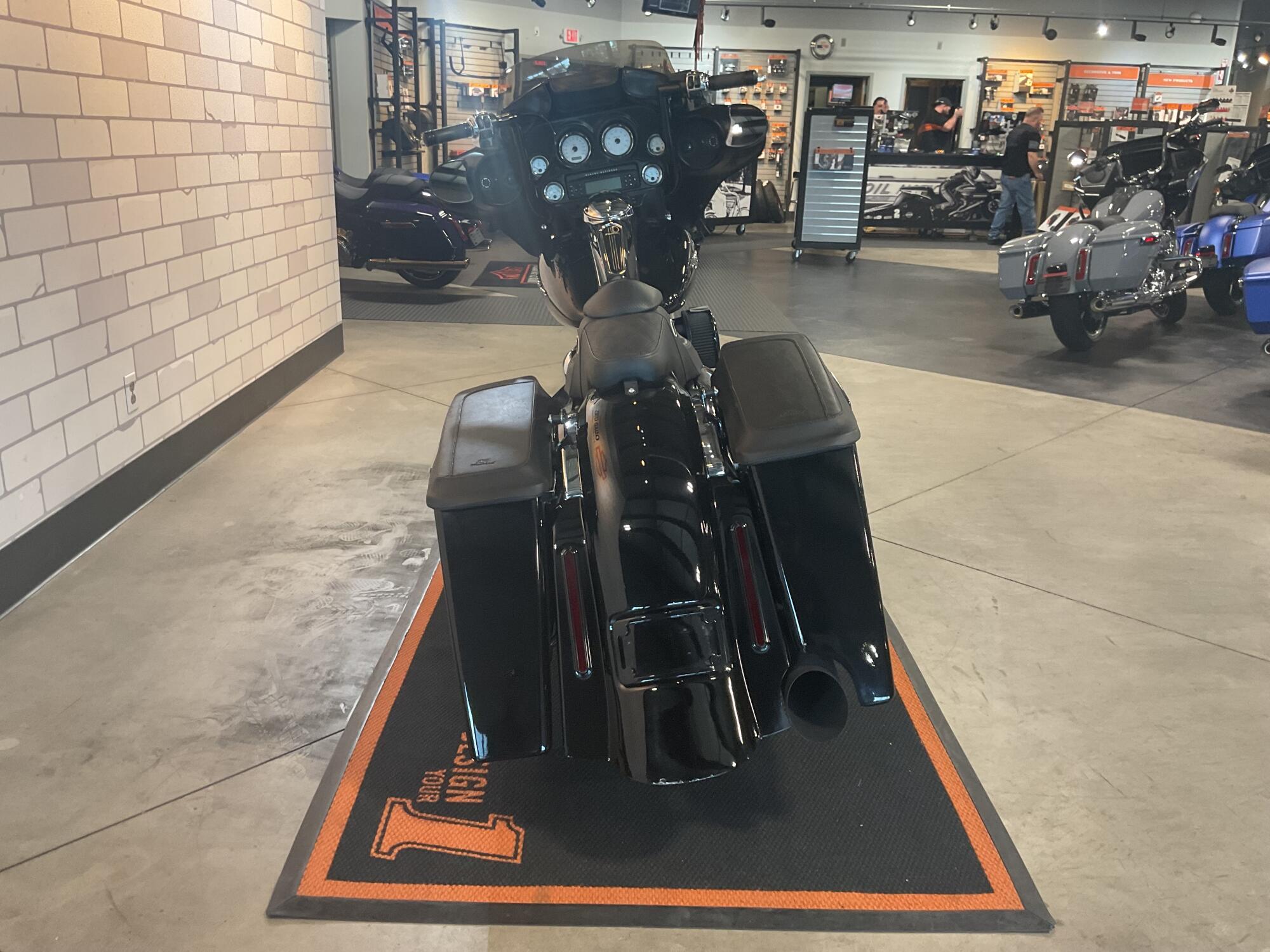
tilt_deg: -18.7
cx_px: 635
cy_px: 476
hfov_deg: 61.7
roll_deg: -0.7
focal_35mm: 29
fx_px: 1064
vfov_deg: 48.2
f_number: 1.8
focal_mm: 3
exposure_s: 1/50
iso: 80
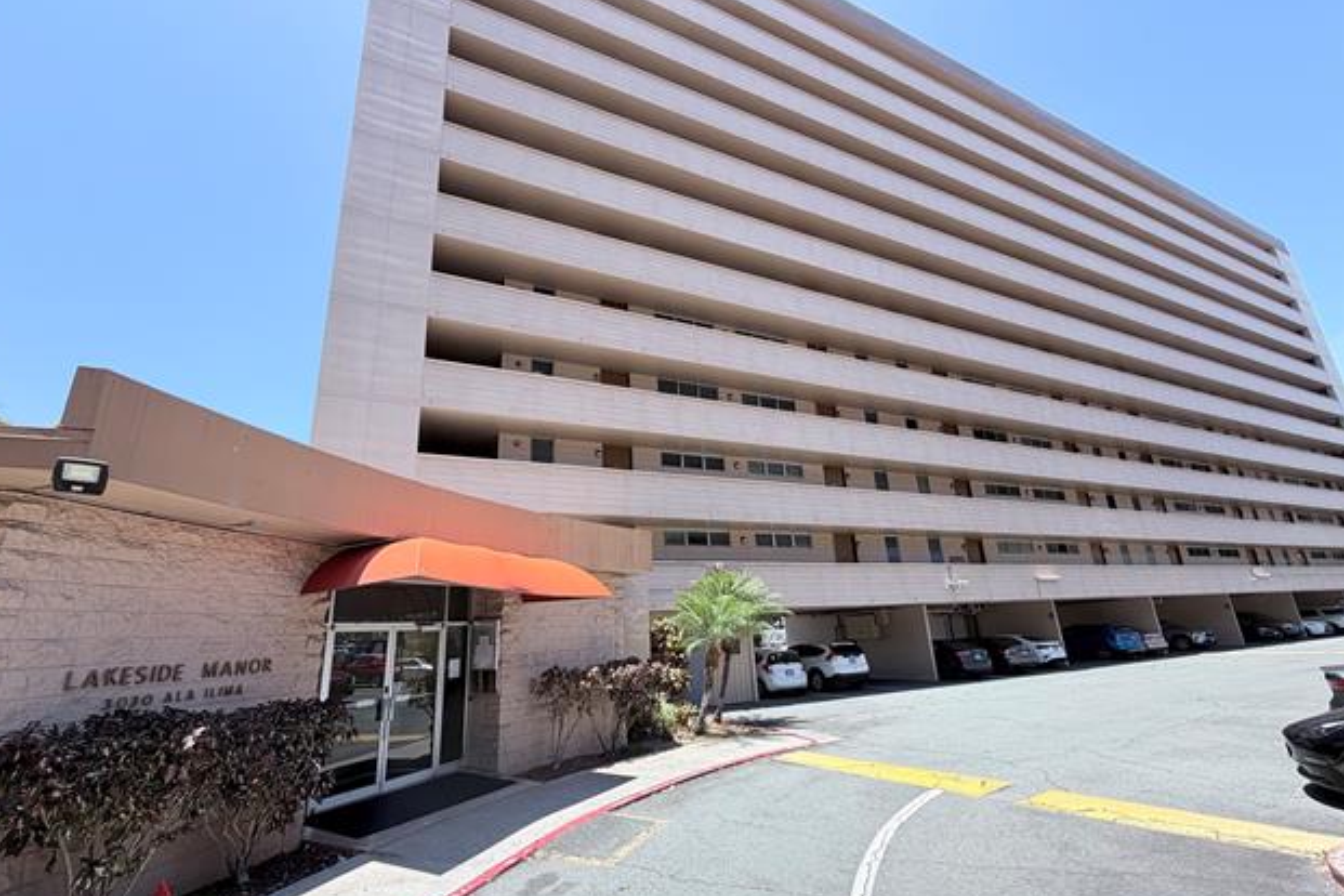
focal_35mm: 15
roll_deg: +2.3
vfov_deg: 77.2
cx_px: 667
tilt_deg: +15.8
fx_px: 560
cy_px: 476
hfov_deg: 100.4
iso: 40
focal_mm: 2.22
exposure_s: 1/701
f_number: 2.2
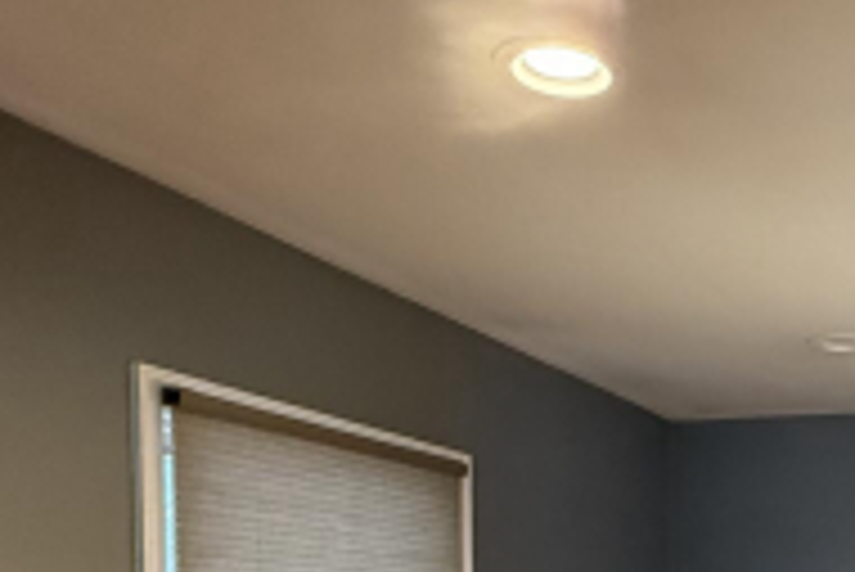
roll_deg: -0.1
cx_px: 956
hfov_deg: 33.5
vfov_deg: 24.2
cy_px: 676
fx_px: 1212
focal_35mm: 51
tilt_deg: -1.0
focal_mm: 2.22
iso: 500
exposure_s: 1/120
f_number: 2.2
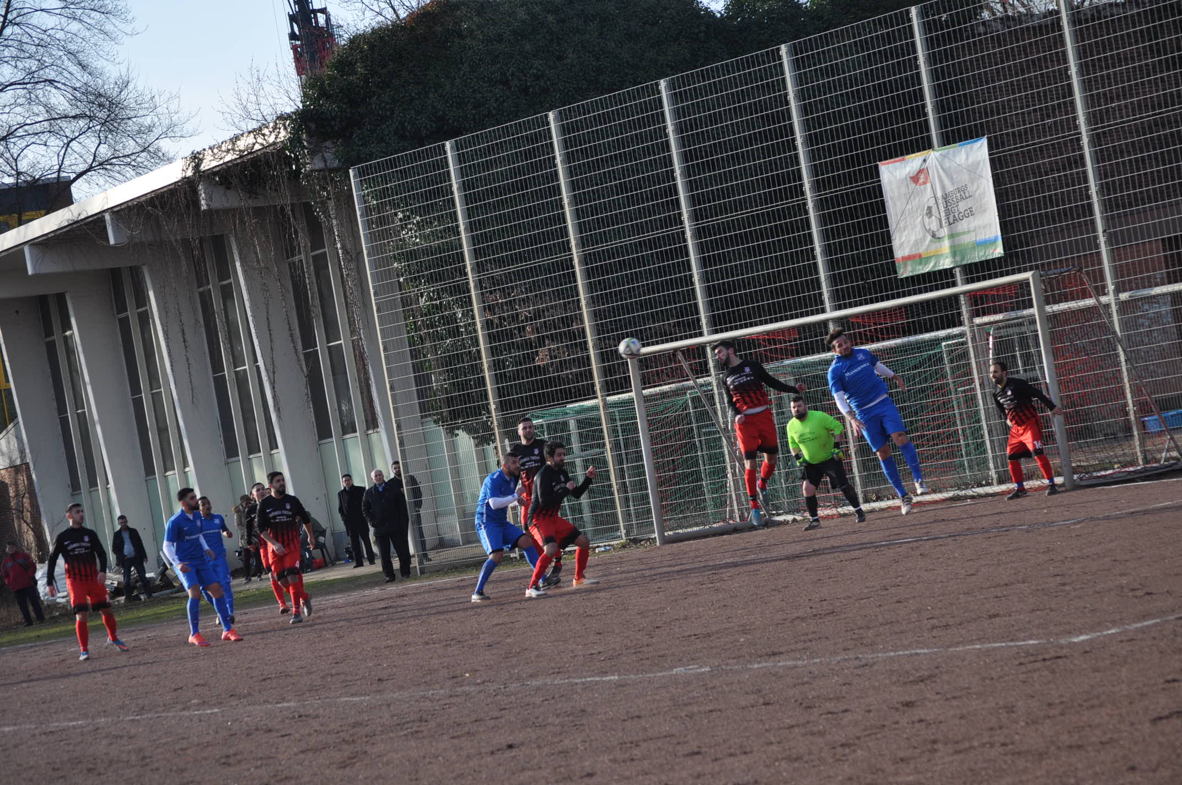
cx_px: 591
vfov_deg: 12.1
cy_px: 392
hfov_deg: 18.2
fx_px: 3689
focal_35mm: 112
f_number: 5.6
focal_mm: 75
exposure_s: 1/500
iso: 200
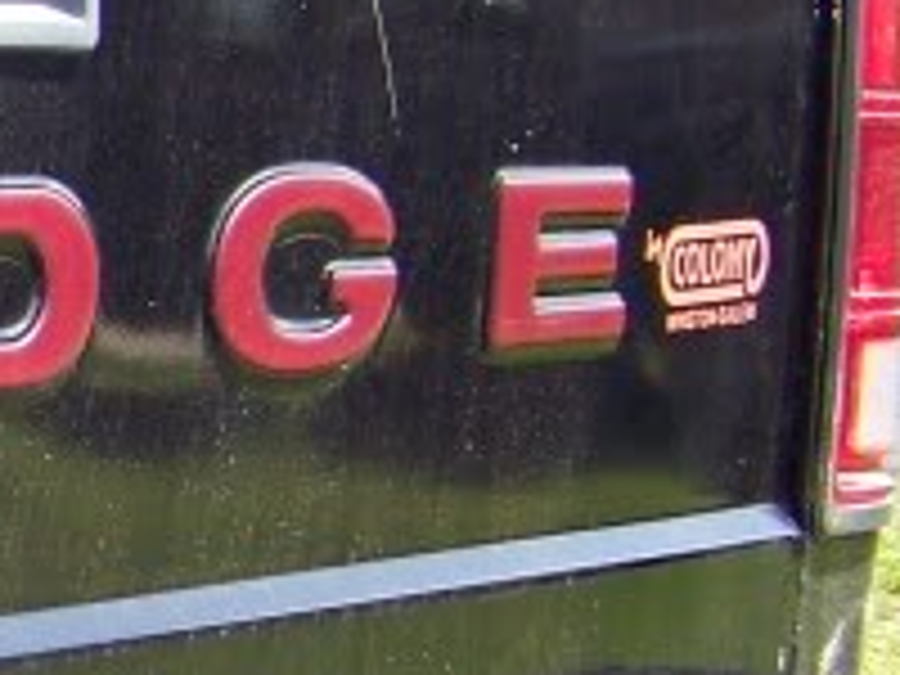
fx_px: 4784
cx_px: -1346
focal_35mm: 184
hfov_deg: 9.4
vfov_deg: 8.1
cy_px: 531
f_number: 2.8
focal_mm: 5.9
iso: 64
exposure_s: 1/250
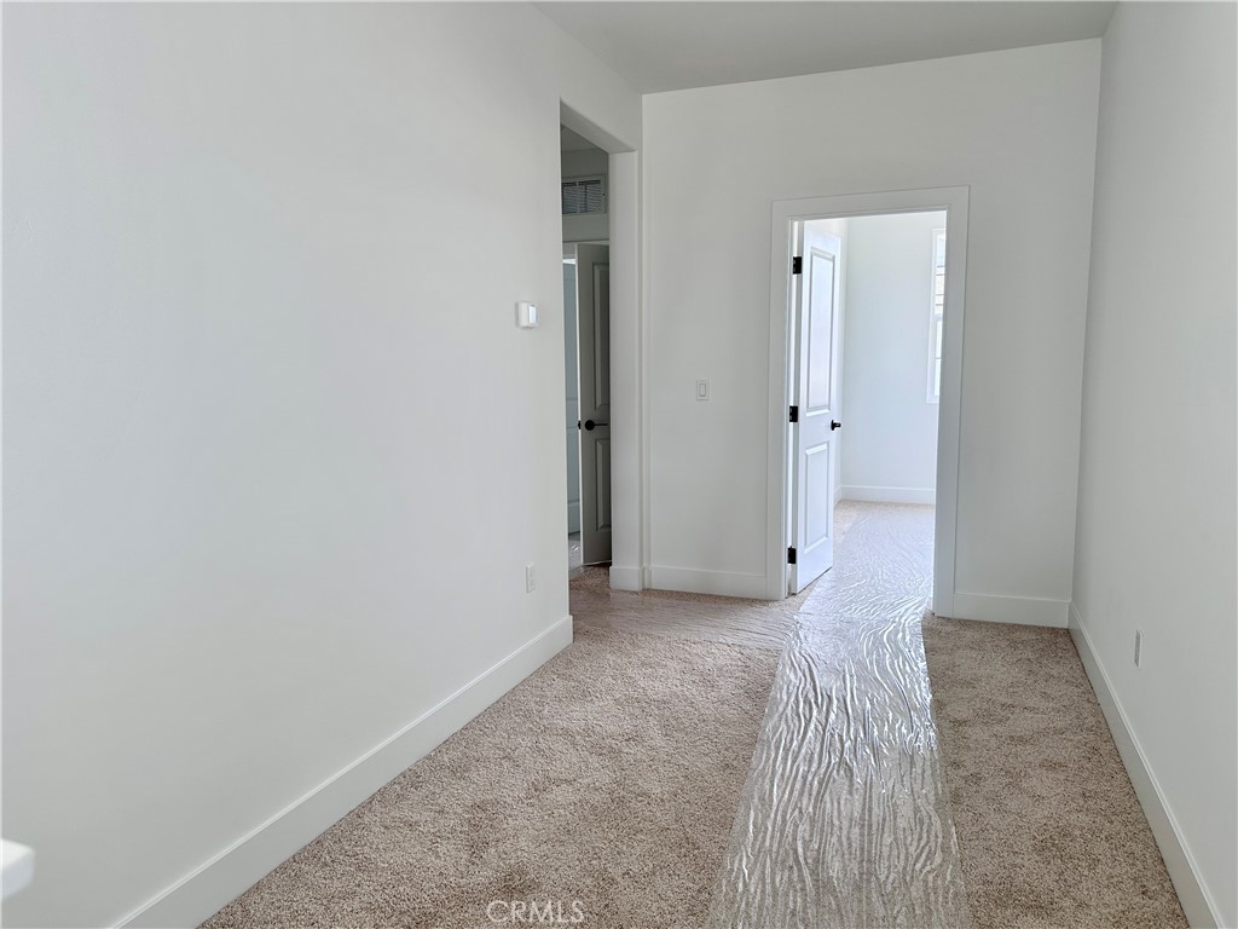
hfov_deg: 71.6
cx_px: 619
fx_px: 858
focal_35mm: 24
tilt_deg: -6.9
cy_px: 464
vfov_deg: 56.8
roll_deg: +0.7
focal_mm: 6.86
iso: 80
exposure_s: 1/251
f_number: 1.78
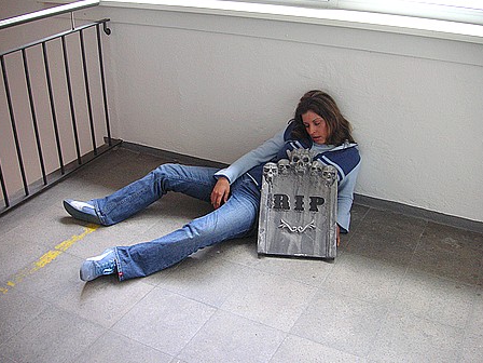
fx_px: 530
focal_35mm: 38
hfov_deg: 49.0
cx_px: 238
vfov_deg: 37.7
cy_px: 178
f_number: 2.8
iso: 80
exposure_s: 1/45
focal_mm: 6.1
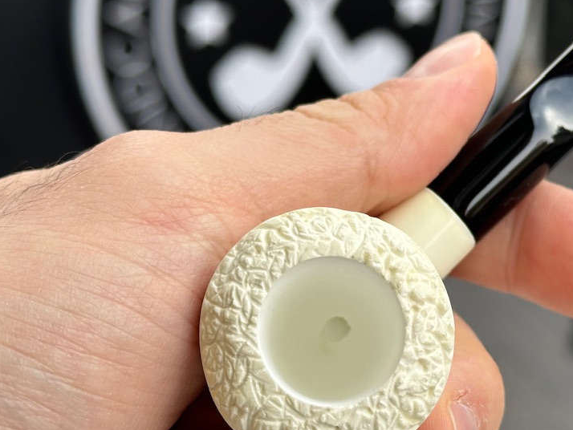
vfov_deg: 17.2
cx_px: 428
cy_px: 170
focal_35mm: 86
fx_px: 1424
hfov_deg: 22.5
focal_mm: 6.86
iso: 64
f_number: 1.78
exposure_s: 1/435
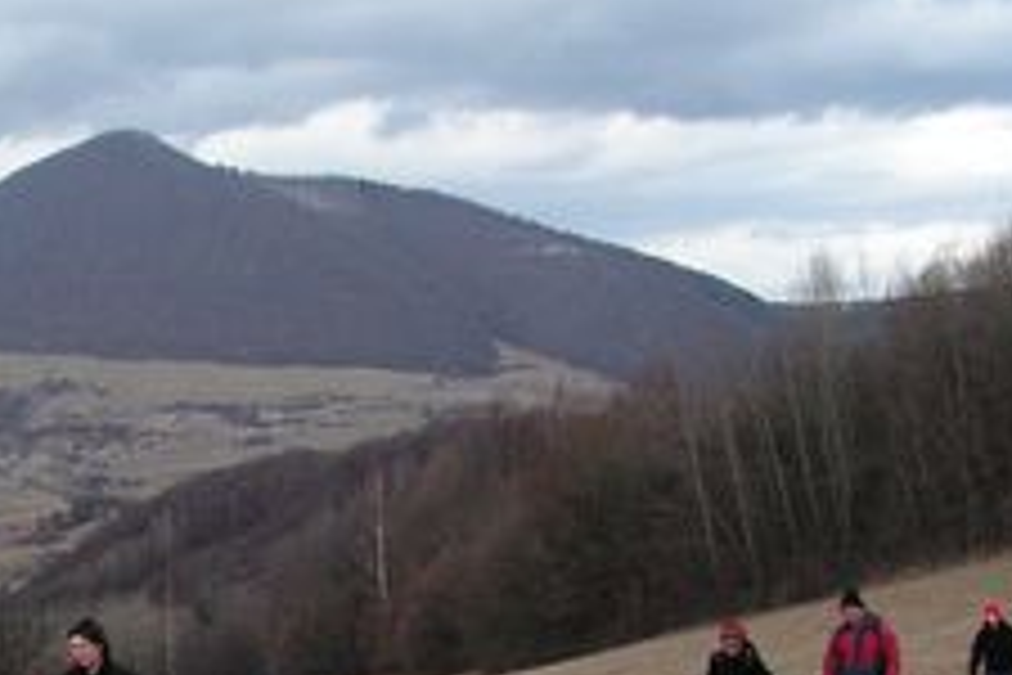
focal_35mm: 75
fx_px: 2108
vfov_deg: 18.0
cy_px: 529
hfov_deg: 26.6
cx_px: 252
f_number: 8
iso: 100
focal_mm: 6
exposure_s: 1/80
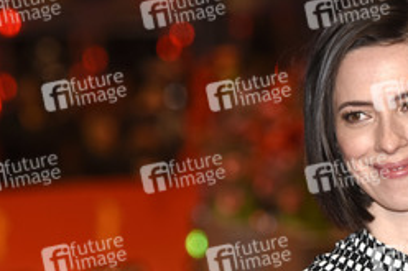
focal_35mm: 300
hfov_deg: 6.9
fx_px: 3398
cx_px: 369
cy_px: 215
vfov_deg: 4.6
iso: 640
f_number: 3.5
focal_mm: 110
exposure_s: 1/320
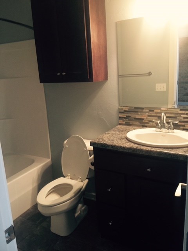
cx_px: 94
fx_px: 210
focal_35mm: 29
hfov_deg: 48.2
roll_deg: +1.3
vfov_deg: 61.7
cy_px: 126
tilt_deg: -12.9
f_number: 2.2
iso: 80
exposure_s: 1/15
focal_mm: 4.15
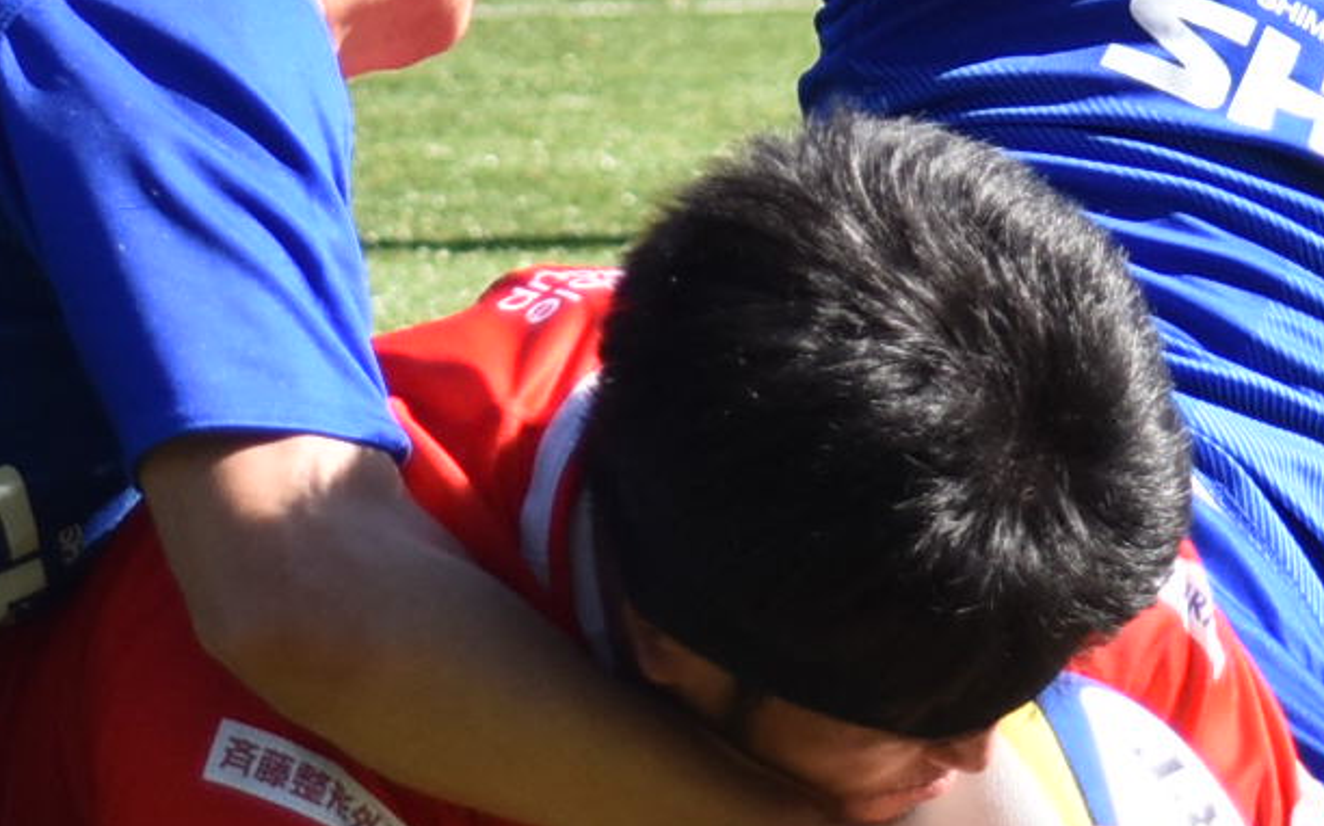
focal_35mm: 371
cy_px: 584
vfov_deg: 3.5
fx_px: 13382
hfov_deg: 5.7
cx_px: 396
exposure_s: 1/1250
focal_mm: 58
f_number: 5
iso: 400
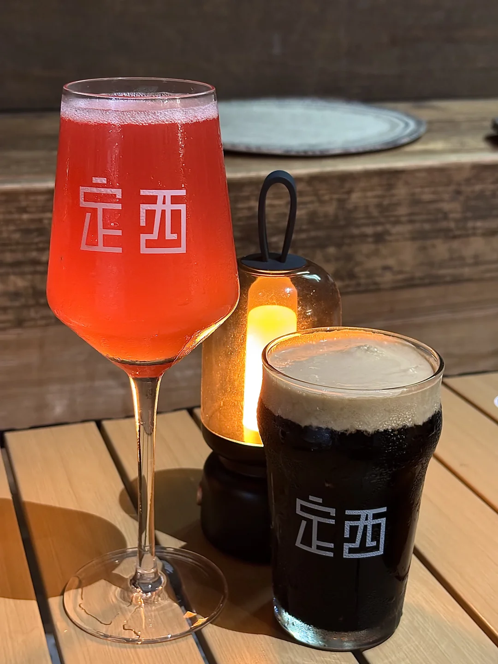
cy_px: 332
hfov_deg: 28.0
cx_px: 249
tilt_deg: -19.8
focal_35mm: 52
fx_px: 997
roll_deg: -0.9
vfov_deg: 36.8
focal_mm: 5.96
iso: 320
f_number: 1.6
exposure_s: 1/32
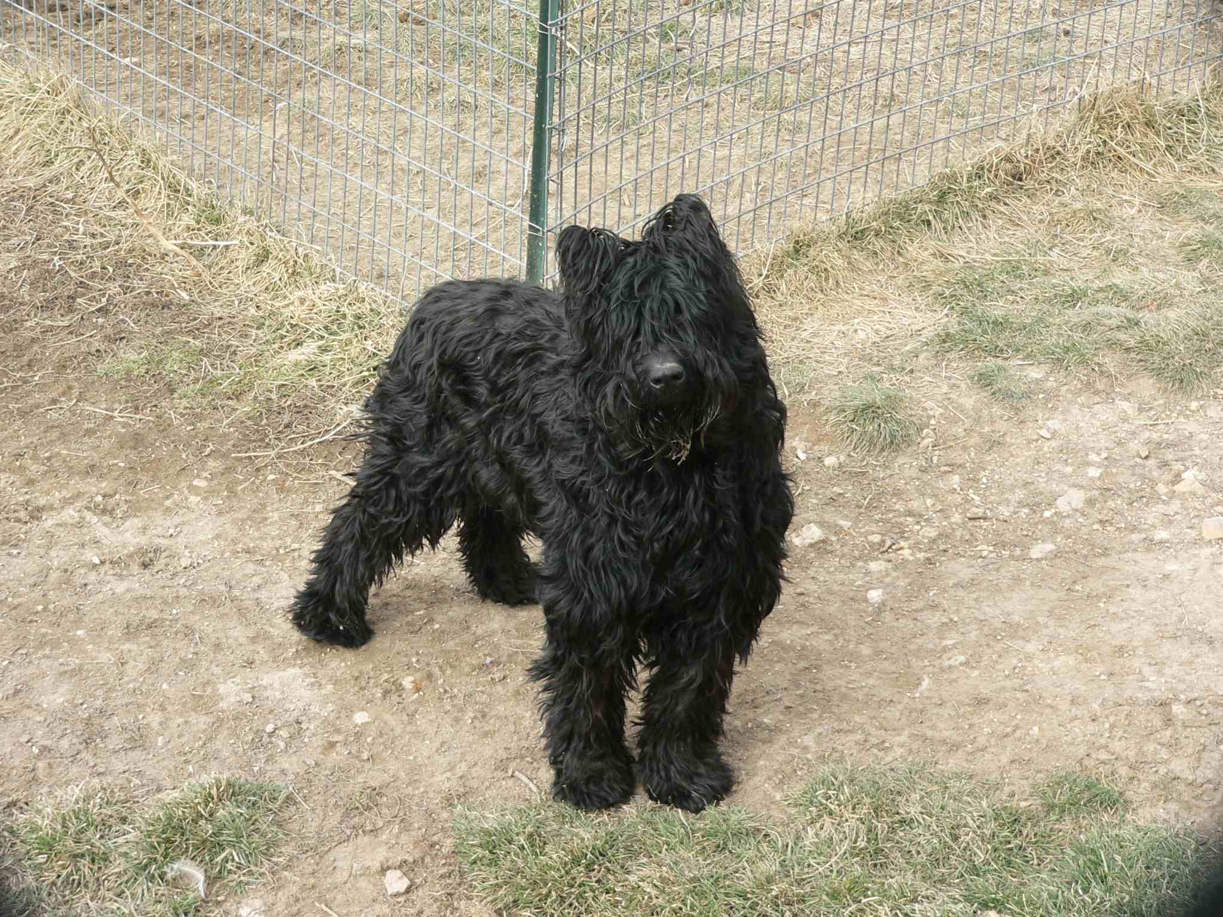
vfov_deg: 20.2
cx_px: 612
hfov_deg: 26.7
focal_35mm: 73
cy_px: 458
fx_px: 2579
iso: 80
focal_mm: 12.1
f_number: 2.8
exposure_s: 1/250
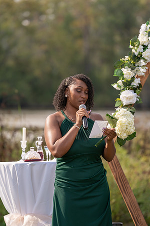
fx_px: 1237
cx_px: 75
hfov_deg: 6.9
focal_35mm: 198
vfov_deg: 10.4
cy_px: 113
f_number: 4
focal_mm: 198
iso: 100
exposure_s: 1/500
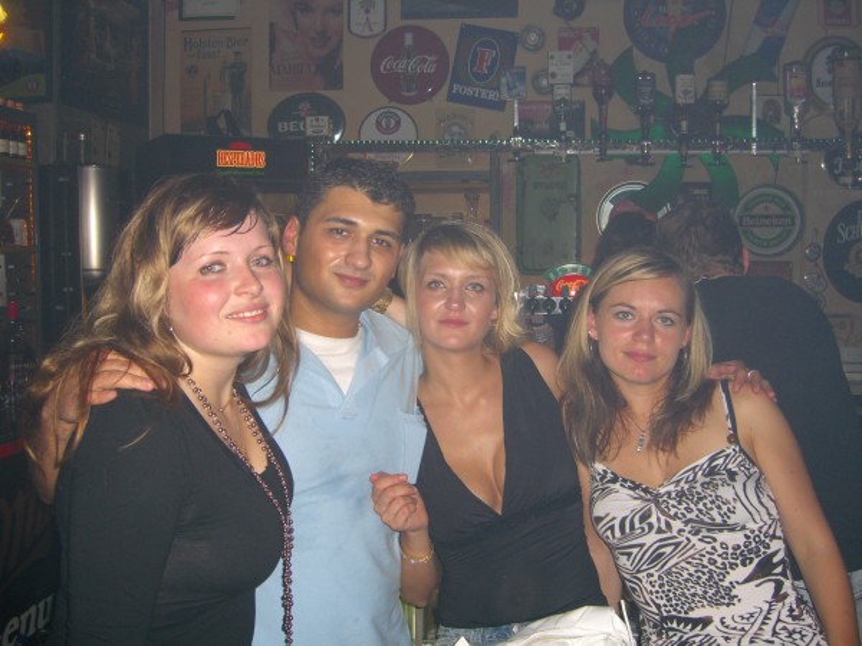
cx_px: 431
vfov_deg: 37.7
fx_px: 946
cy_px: 323
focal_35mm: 38
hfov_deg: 49.0
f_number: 2.8
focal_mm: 7.9
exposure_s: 1/60
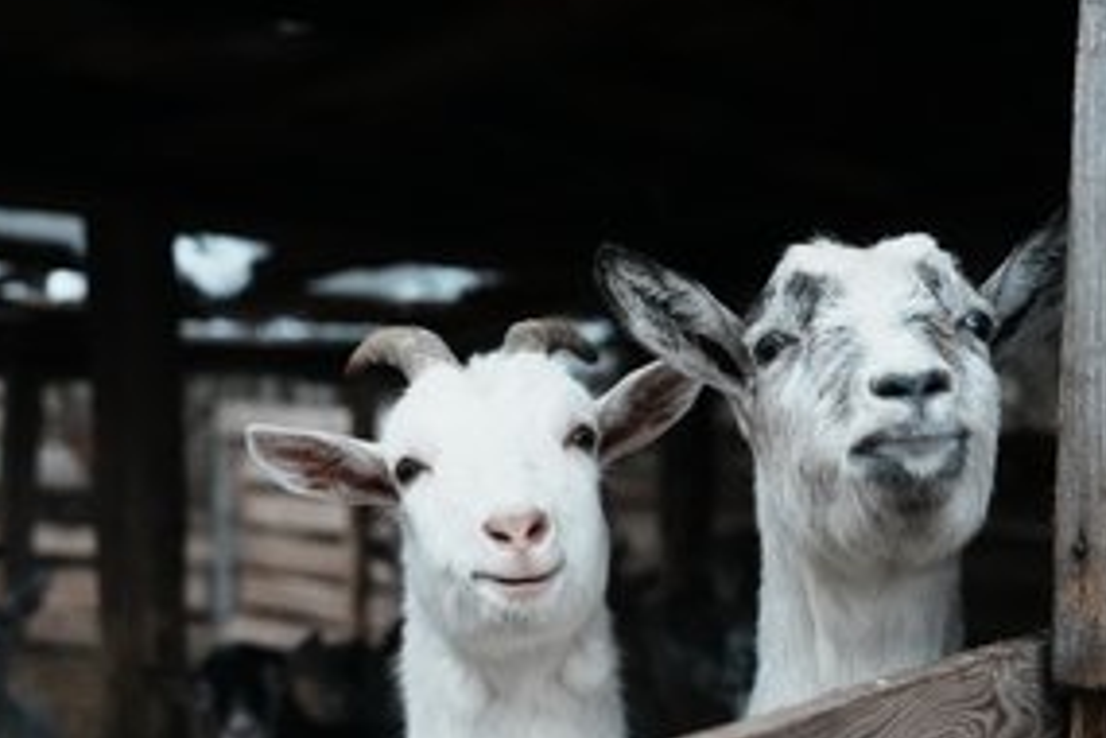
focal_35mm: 52
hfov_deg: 38.0
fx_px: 1597
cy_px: 456
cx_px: 660
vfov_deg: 25.9
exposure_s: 1/640
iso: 16000
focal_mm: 37
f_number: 3.2
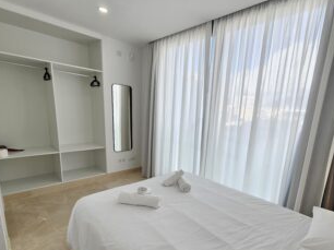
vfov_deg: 73.8
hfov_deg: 90.5
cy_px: 151
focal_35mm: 17
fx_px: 164
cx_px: 191
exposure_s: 1/207
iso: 80
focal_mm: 2.2
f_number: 2.2
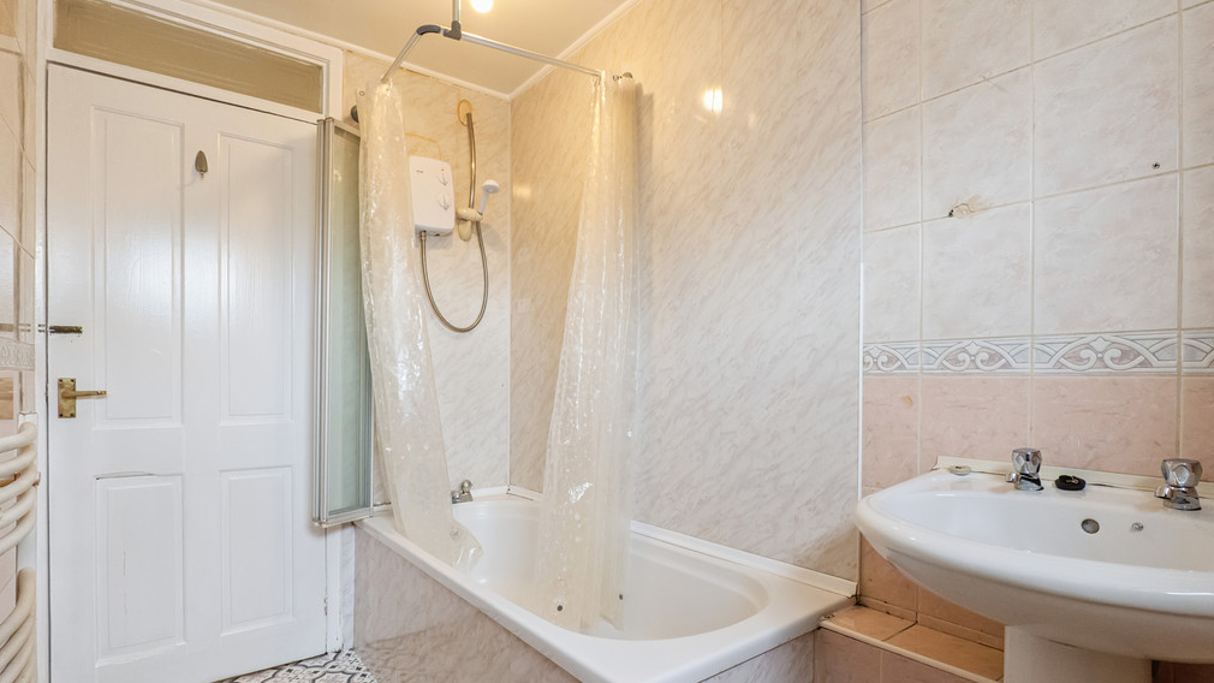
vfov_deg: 63.9
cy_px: 343
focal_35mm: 17
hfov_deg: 95.9
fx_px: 547
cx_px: 614
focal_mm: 16
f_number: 8
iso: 4000
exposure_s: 1/100
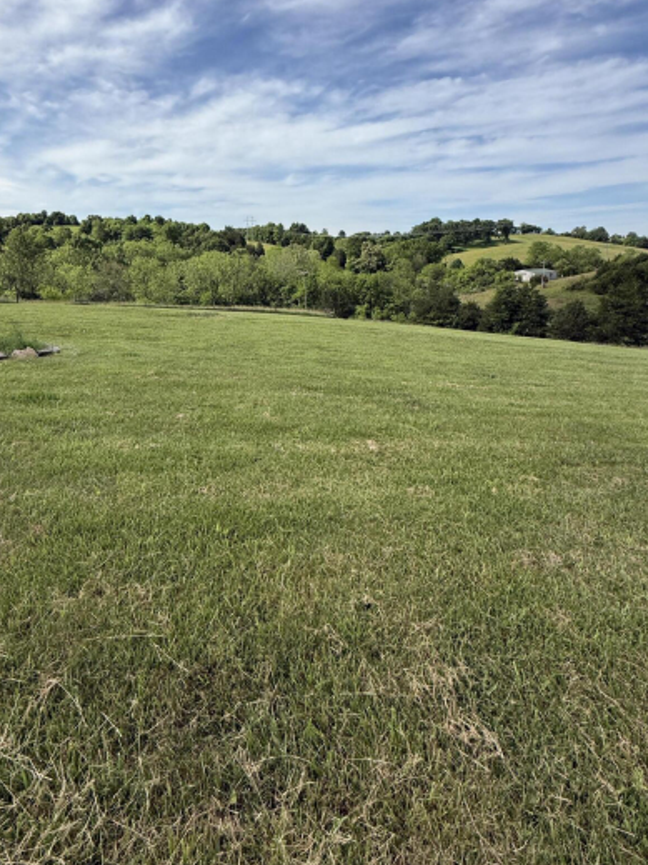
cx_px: 268
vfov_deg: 86.2
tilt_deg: -8.5
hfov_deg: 71.0
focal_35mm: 18
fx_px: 449
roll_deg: -1.2
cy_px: 329
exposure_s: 1/2320
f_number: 2.2
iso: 50
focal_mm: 2.22
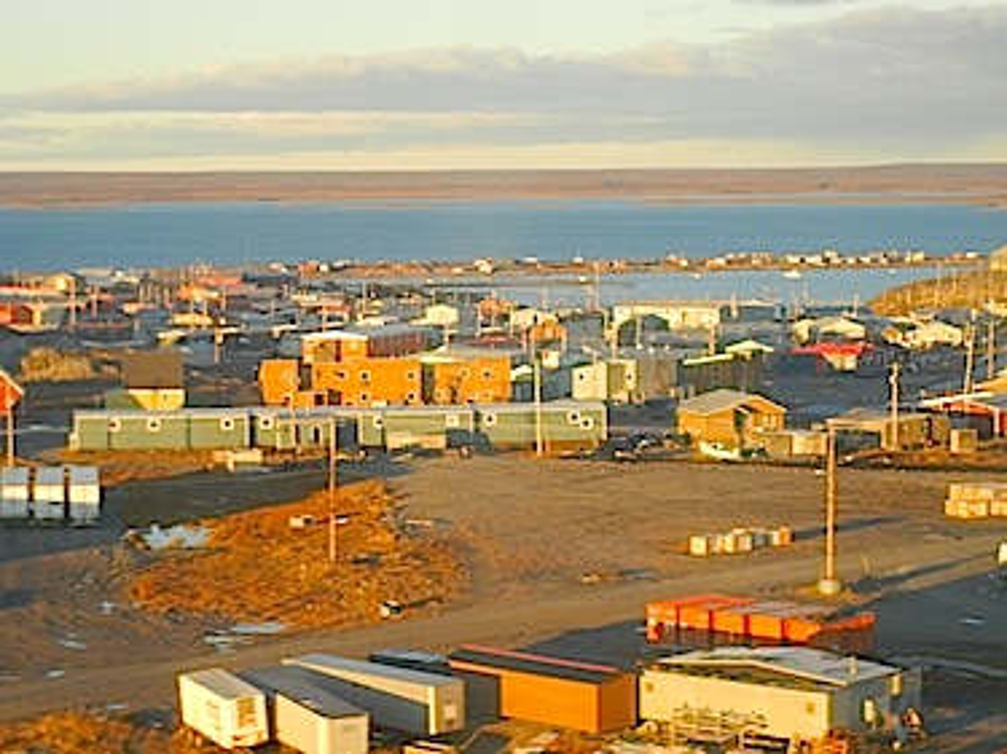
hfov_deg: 19.3
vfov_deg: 14.5
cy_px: 377
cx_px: 504
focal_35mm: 102
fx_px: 2966
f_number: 4.5
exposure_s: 1/244
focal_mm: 18.3
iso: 400
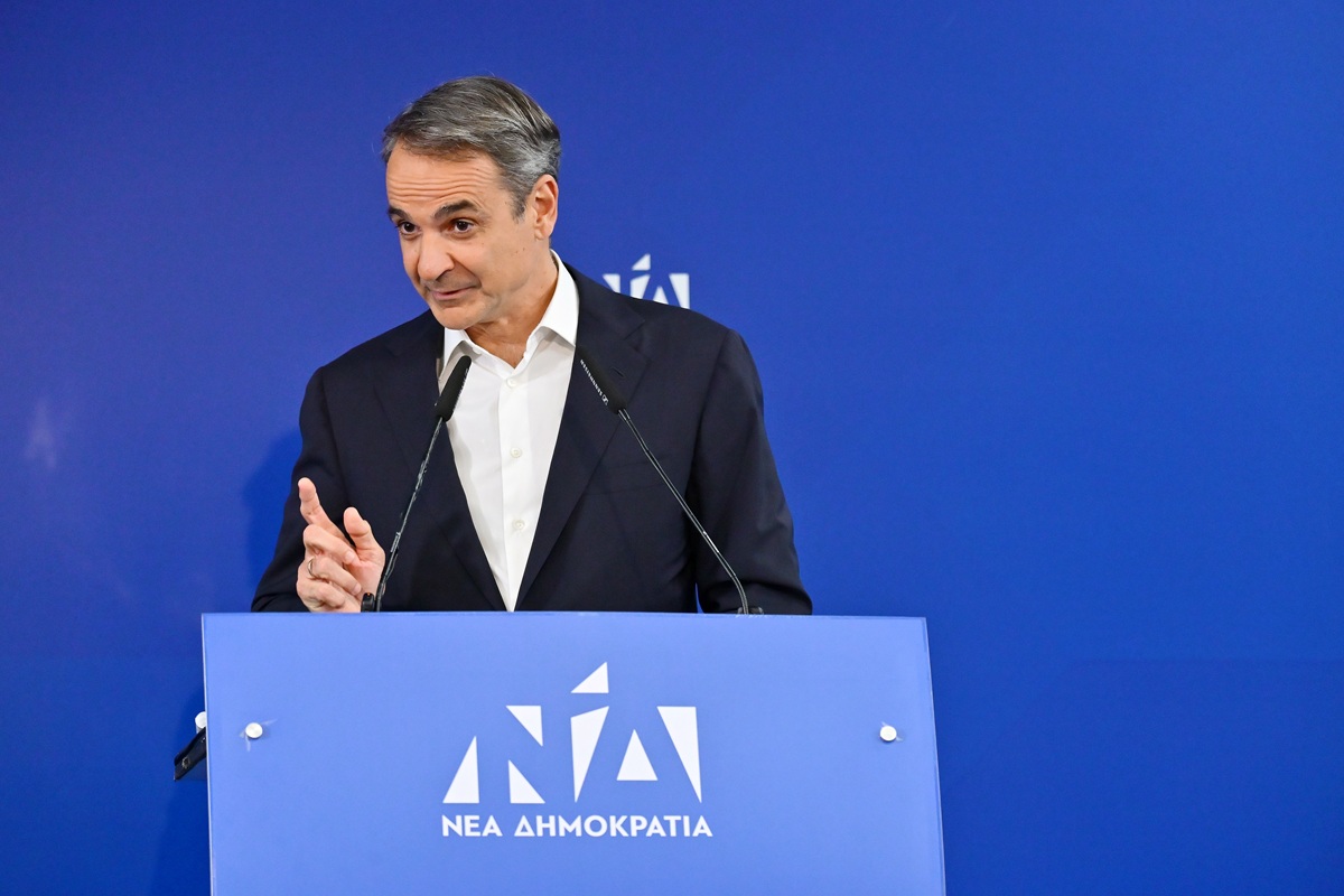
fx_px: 9333
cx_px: 672
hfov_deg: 8.2
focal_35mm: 250
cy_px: 448
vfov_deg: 5.5
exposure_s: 1/250
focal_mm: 250
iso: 7200
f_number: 5.6
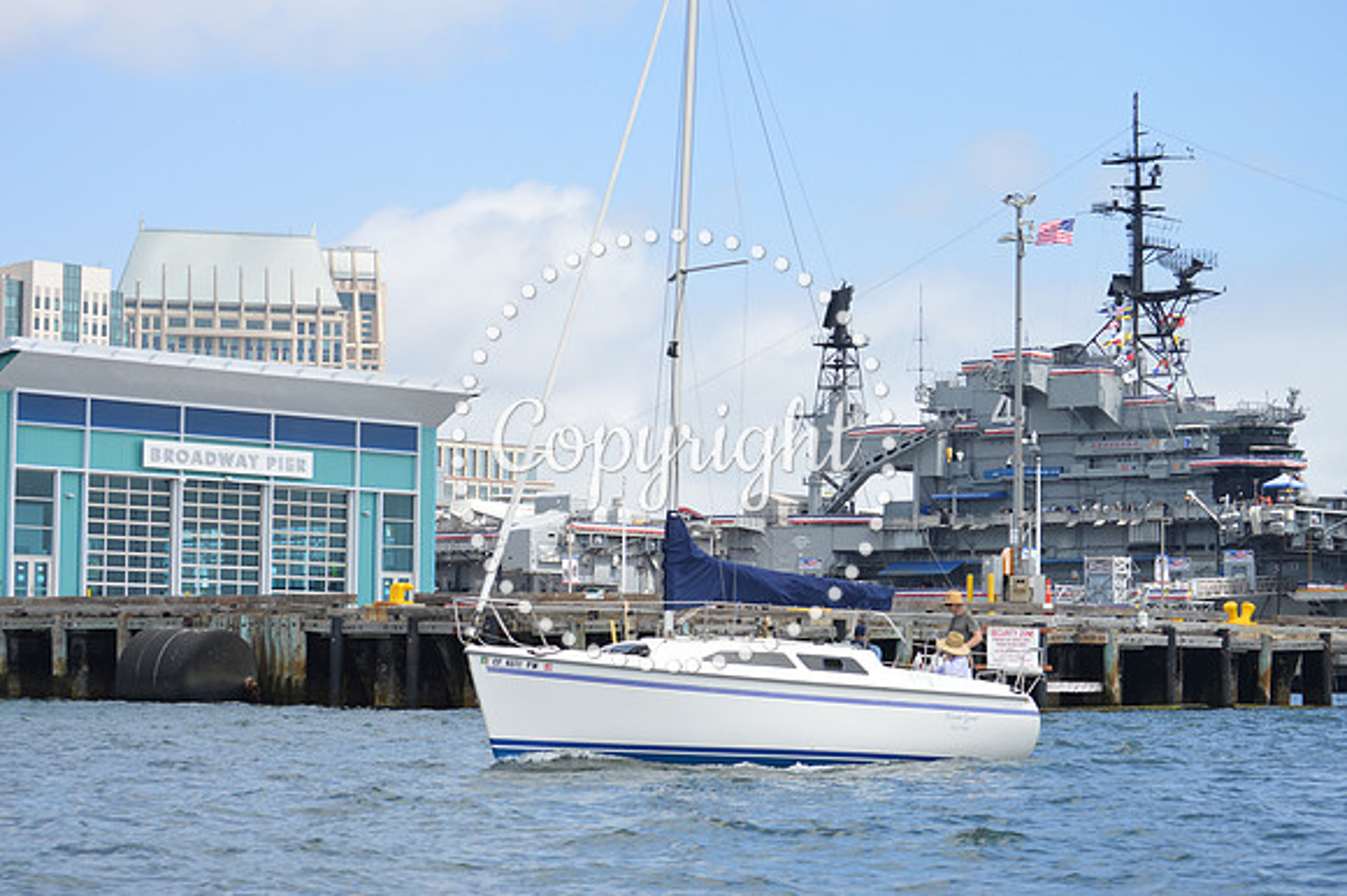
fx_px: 3085
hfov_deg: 24.6
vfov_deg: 16.5
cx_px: 674
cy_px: 448
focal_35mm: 82
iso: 100
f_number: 8
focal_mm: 55
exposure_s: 1/250
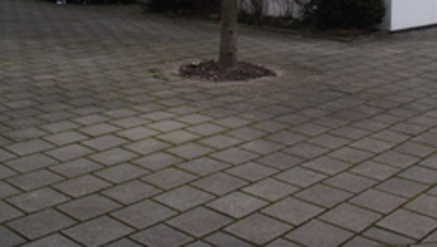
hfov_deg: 38.4
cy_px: -26
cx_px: 313
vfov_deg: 21.5
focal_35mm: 53
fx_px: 615
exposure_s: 1/160
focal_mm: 18
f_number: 9
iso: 200
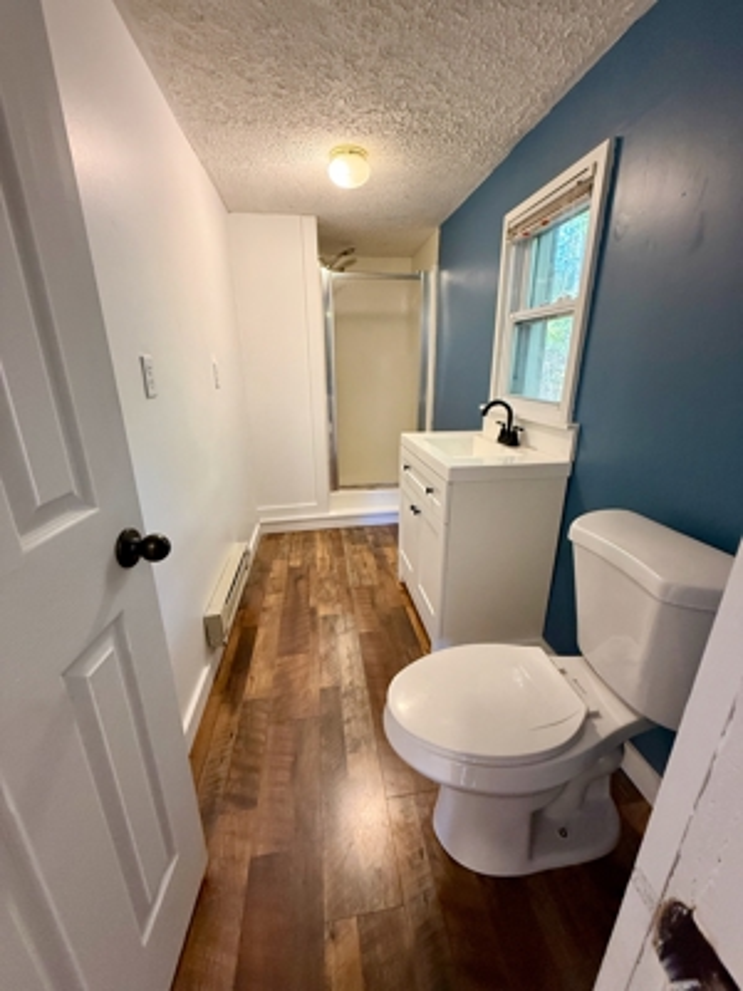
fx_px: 401
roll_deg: +0.2
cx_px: 372
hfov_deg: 85.7
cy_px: 496
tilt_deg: -17.1
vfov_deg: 102.1
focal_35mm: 14
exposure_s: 1/60
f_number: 2.2
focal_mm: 2.22
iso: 500
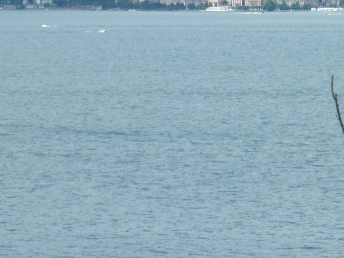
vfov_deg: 4.6
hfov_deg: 6.2
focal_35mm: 322
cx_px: 186
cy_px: 1
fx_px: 3201
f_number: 4.5
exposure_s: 1/400
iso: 80
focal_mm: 24.1
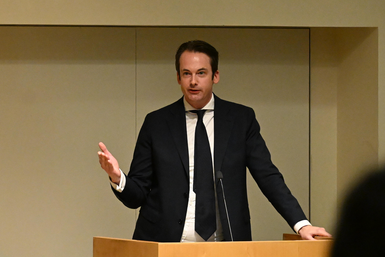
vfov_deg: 5.6
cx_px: 145
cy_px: 186
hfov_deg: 8.4
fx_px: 2629
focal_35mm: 246
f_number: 5
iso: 8000
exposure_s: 1/160
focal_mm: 93
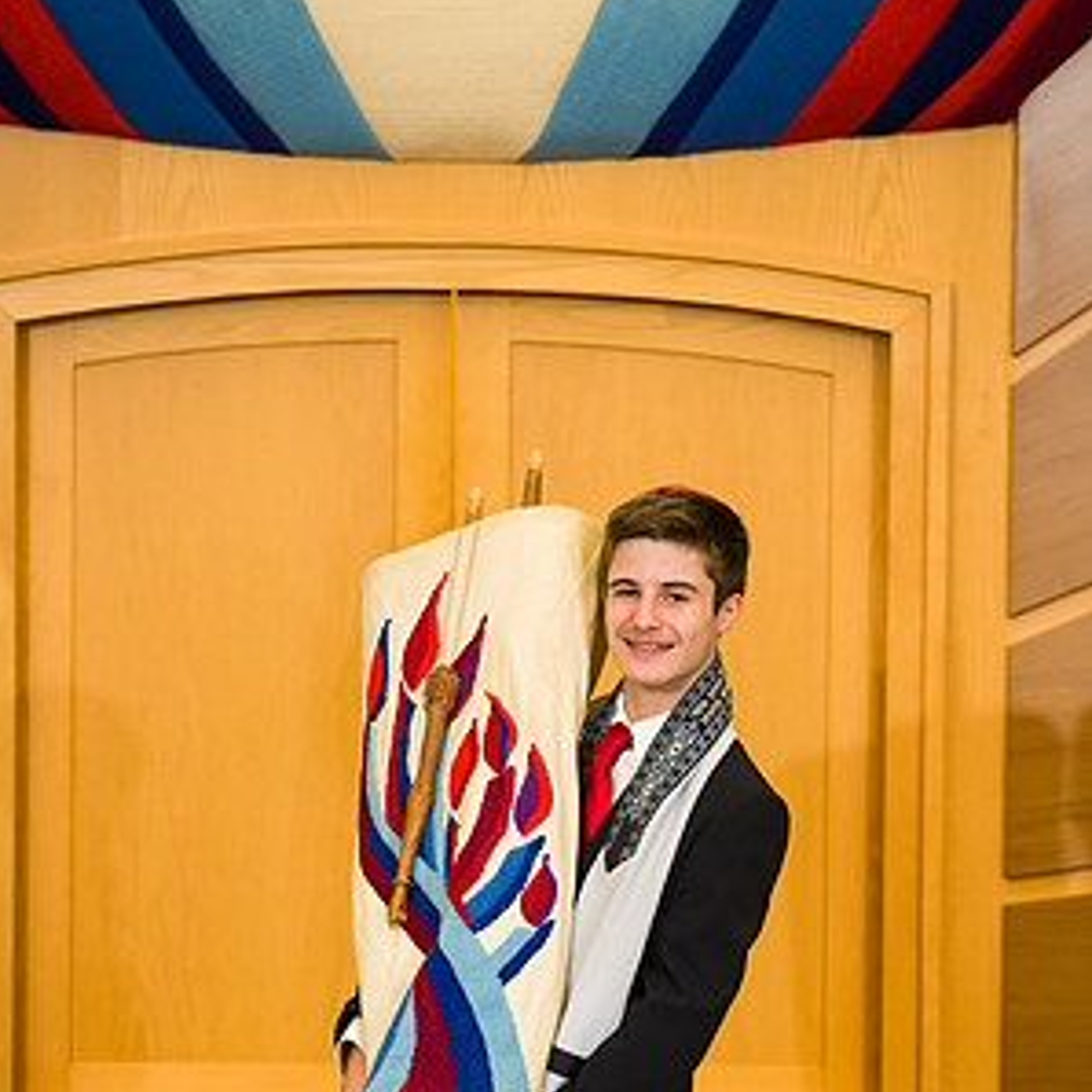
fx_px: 9172
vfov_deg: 6.8
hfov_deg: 6.8
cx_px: 546
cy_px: 814
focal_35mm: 257
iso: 1250
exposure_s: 1/200
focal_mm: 200
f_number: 5.6
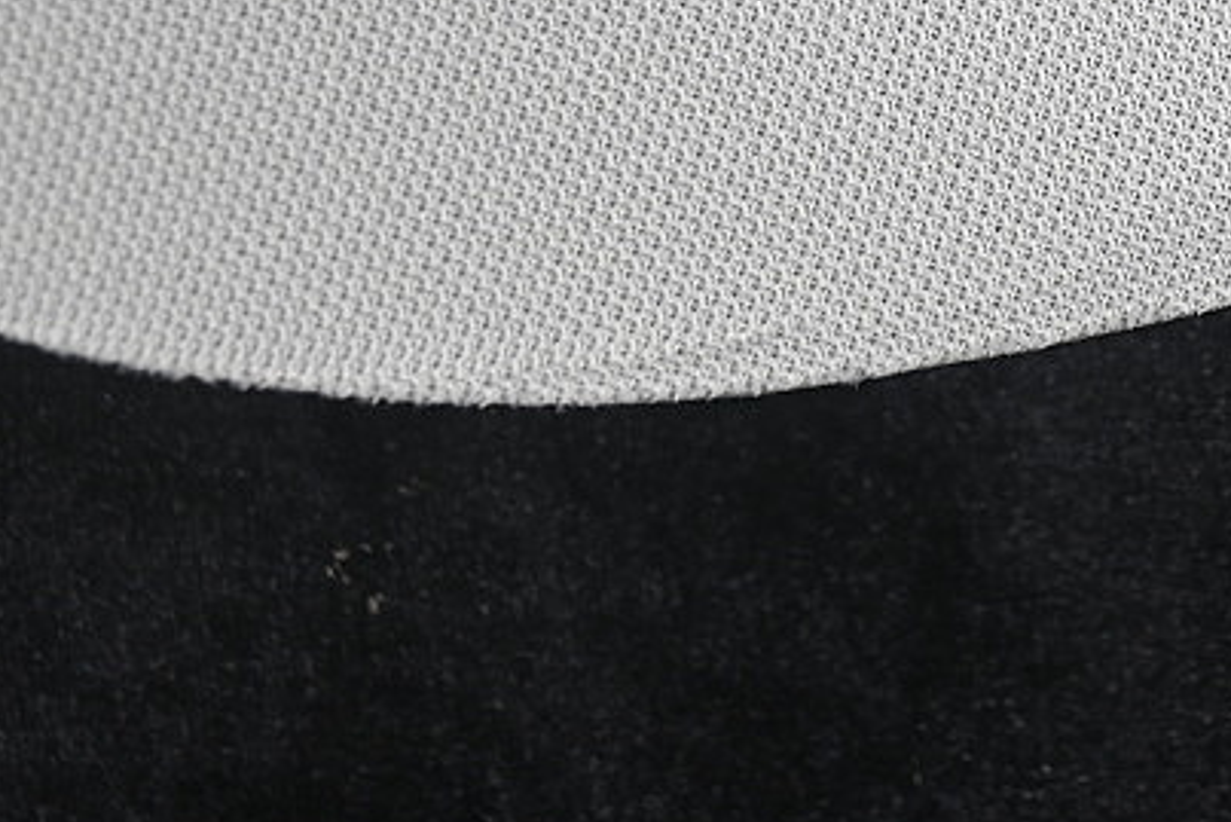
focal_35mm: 201
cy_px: -217
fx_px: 6875
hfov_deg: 10.1
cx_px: 1286
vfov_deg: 6.8
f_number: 7.1
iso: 160
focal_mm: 50
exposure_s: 1/80
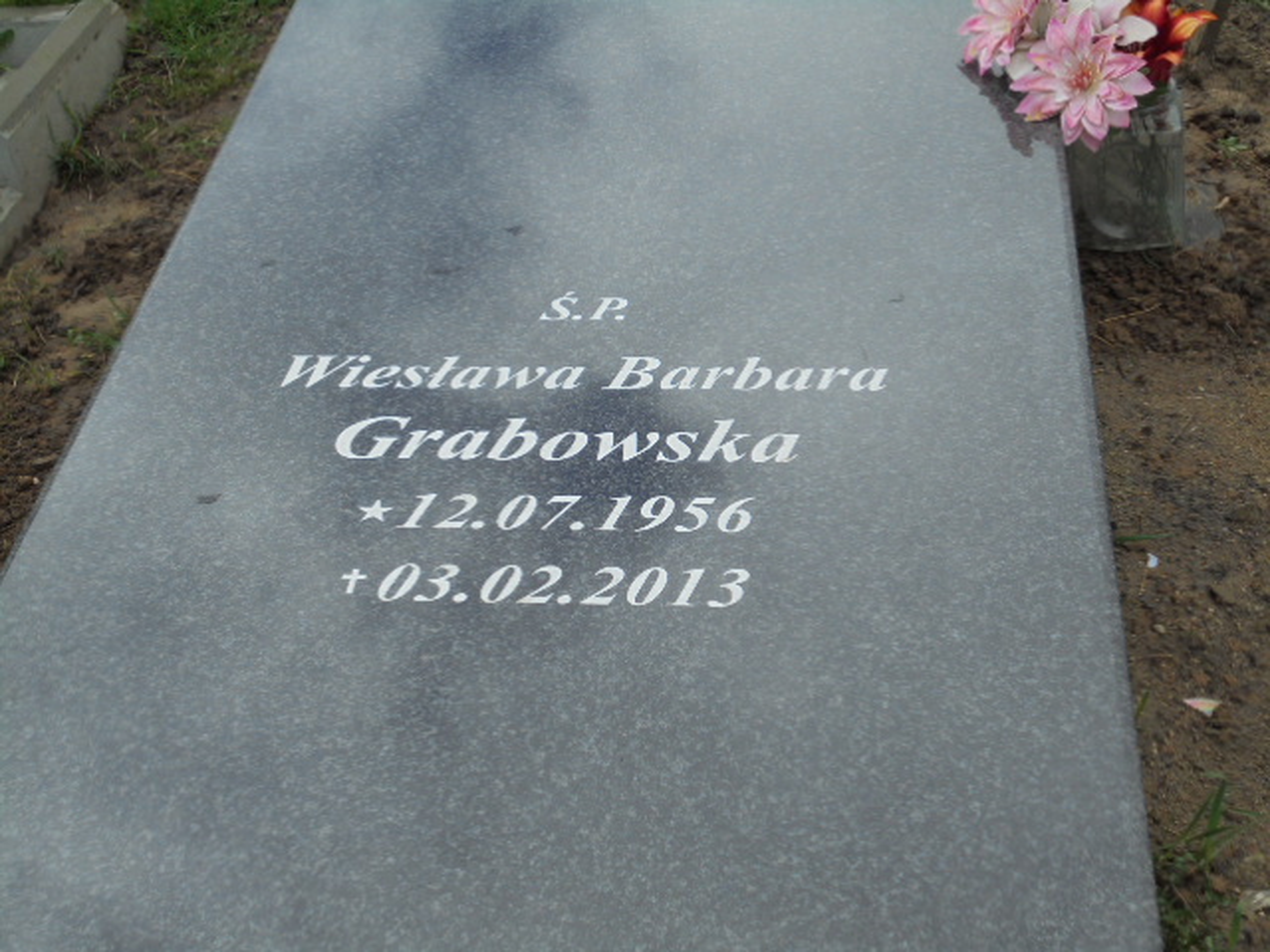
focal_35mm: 56
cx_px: 635
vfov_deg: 26.1
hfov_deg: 34.3
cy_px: 476
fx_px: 2055
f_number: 5.2
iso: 100
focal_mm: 10.1
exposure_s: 1/500
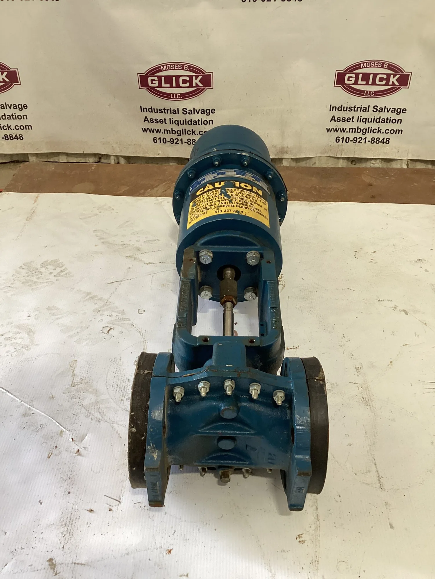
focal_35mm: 31
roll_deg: +1.5
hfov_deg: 45.4
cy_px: 290
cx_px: 218
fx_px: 519
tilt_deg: -38.2
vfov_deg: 58.4
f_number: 2.4
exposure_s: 1/50
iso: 100
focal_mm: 3.3
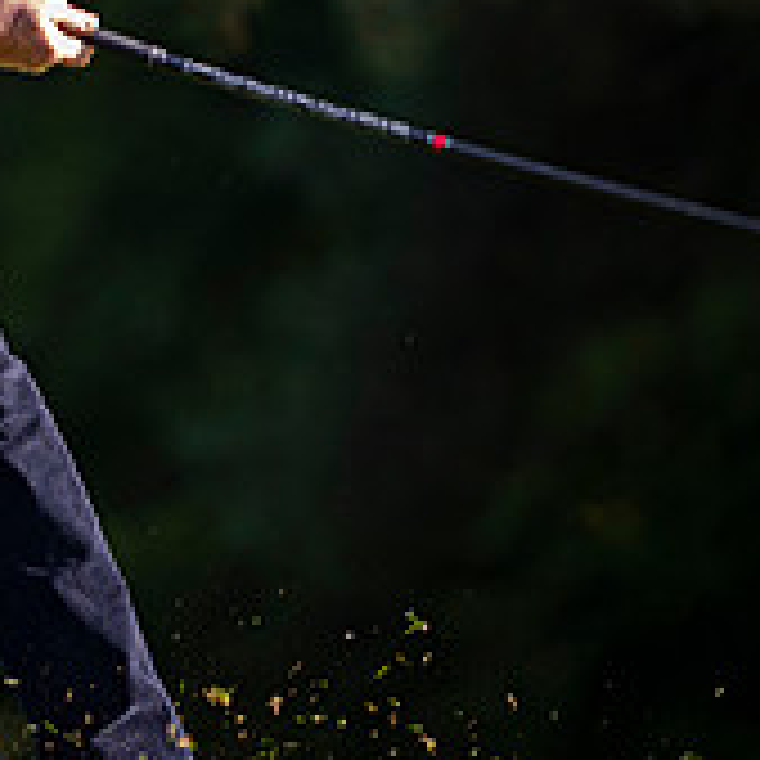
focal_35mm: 1315
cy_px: -16
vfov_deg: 1.3
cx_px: -216
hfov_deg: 1.3
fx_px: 32664
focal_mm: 300
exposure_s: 1/1250
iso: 800
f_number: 2.8
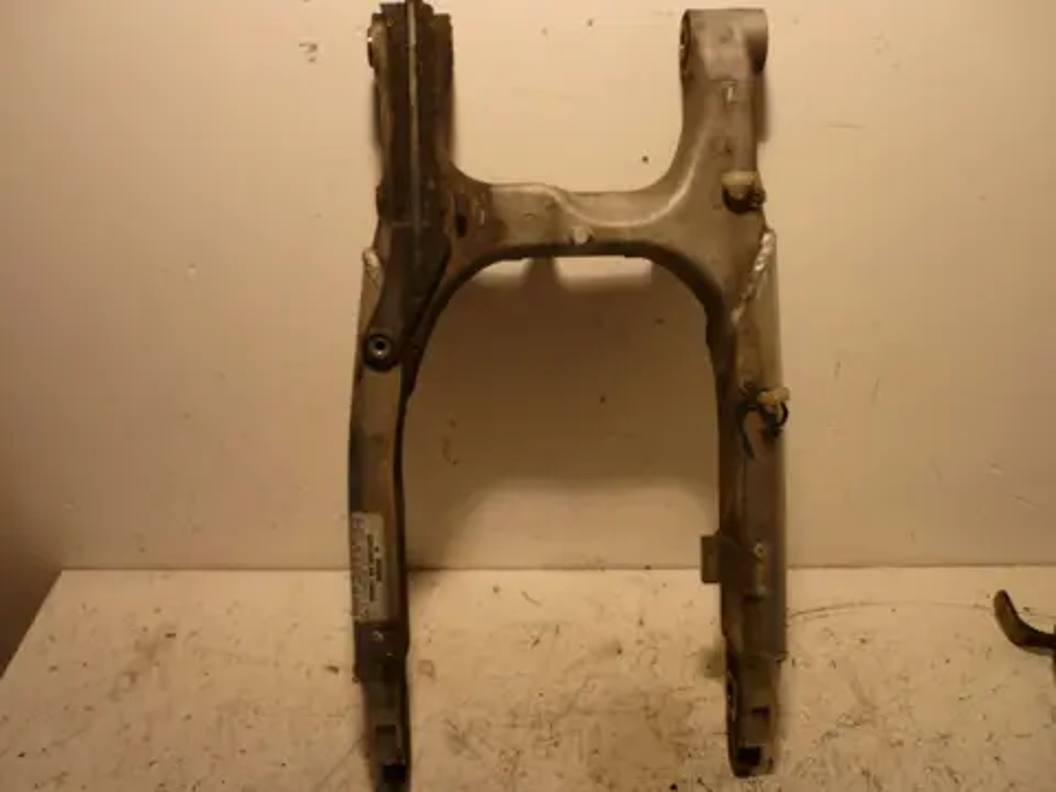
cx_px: 528
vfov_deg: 42.9
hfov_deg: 55.4
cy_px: 396
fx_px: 1007
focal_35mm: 33
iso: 80
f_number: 2.8
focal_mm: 5.5
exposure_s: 1/50
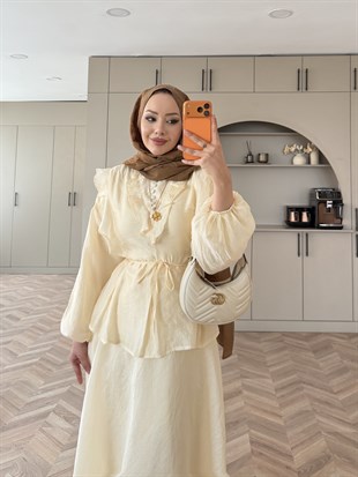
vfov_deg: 71.6
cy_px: 238
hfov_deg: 56.8
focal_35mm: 24
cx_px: 179
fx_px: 331
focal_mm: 6.76
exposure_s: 1/109
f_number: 1.78
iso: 200
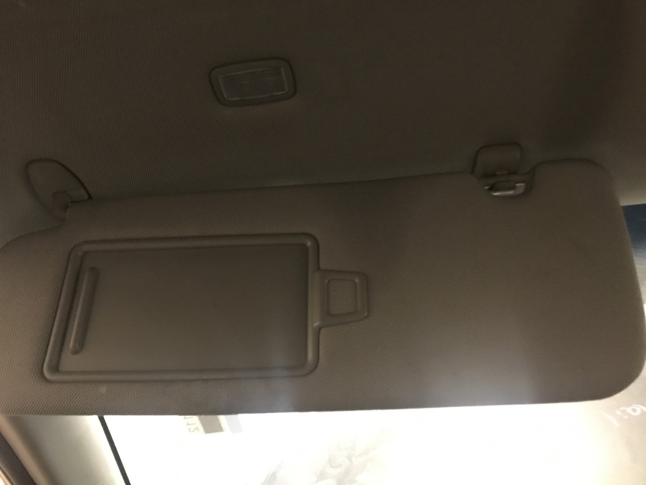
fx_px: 523
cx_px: 323
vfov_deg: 49.7
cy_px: 242
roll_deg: +0.8
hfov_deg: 63.4
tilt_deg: +27.6
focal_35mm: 28
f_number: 1.8
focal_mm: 3.99
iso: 100
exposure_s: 1/4
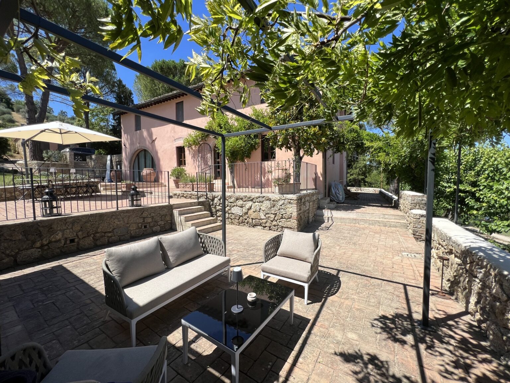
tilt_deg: -2.4
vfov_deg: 89.9
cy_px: 192
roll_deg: +1.2
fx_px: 192
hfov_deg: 106.2
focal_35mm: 13
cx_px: 255
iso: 32
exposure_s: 1/1468
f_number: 1.8
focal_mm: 1.57
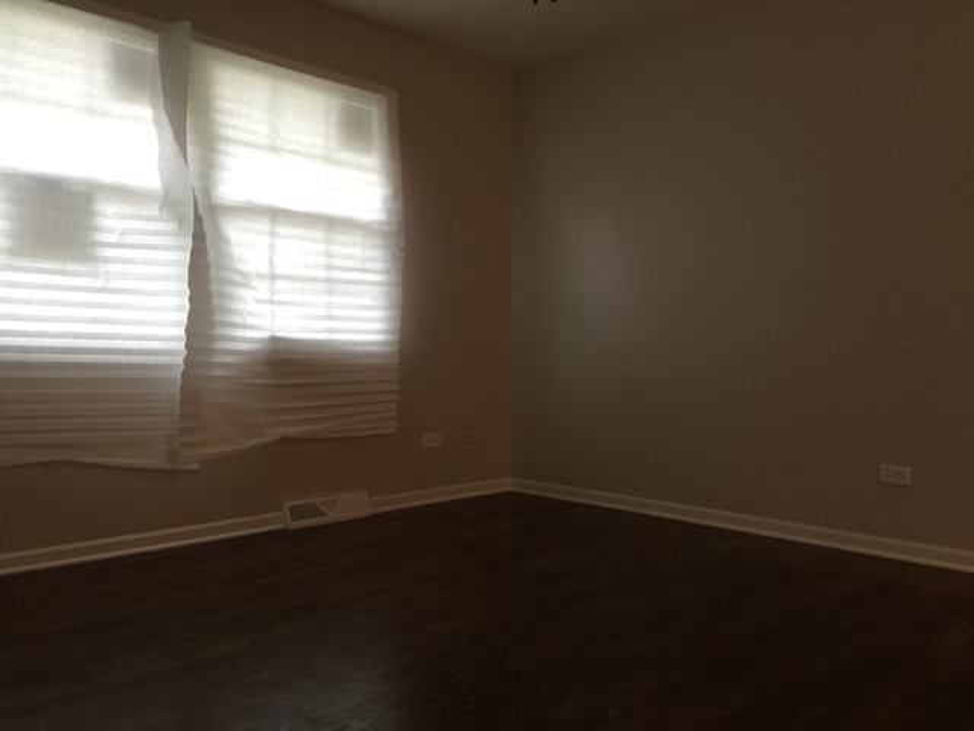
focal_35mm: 29
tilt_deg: +0.5
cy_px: 366
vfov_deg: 48.2
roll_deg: -0.3
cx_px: 487
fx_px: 816
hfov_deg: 61.7
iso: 80
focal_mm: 4.15
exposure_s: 1/15
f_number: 2.2
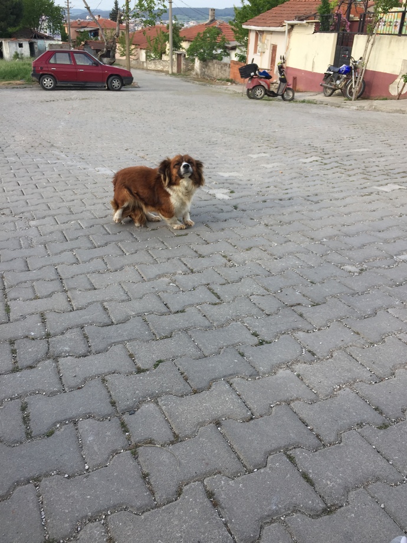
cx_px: 204
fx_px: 455
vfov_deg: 61.7
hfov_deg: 48.2
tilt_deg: -32.2
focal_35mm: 29
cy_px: 272
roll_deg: -1.5
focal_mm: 4.15
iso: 32
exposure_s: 1/494
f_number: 2.2
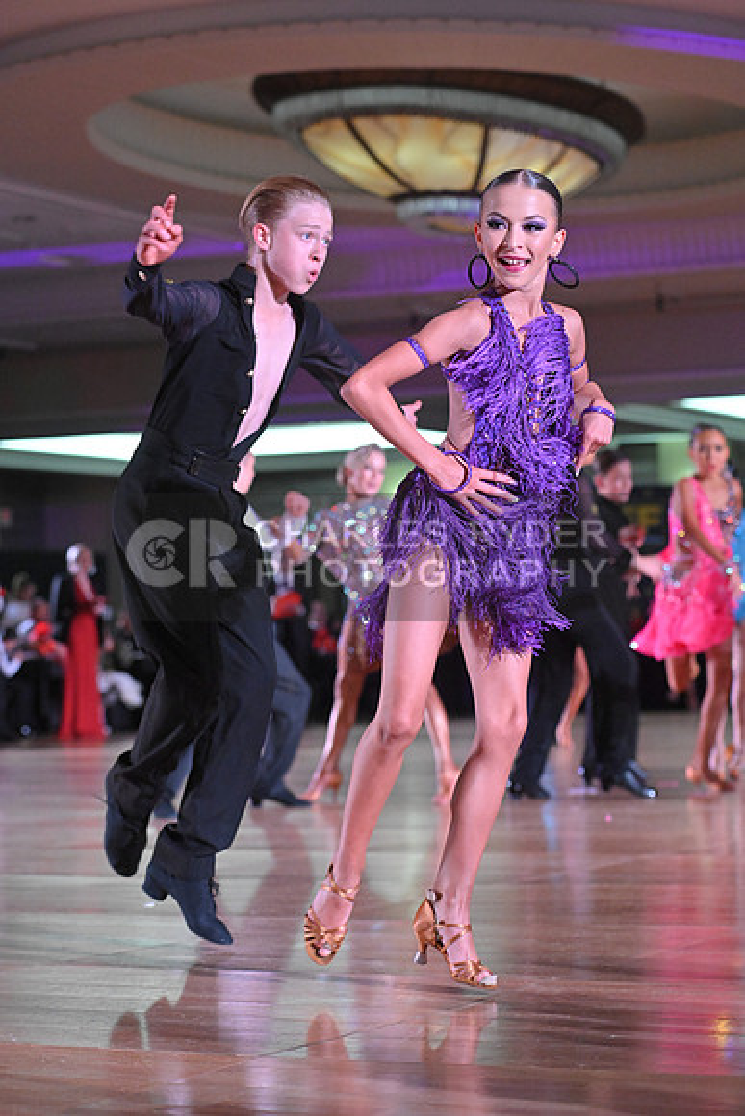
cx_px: 372
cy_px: 558
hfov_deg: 14.4
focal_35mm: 95
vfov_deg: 21.5
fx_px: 2947
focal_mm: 95
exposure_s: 1/400
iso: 5000
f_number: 5
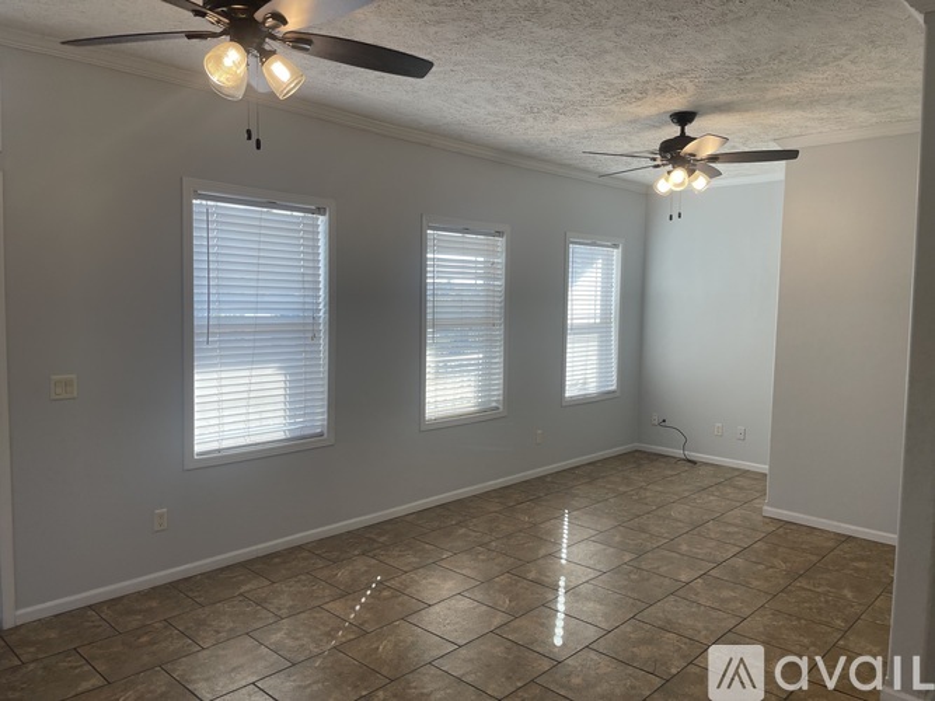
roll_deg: -0.4
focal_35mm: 26
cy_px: 350
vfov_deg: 53.0
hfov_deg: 67.3
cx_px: 468
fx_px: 702
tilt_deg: -2.7
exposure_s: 1/120
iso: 32
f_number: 1.6
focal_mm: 4.2
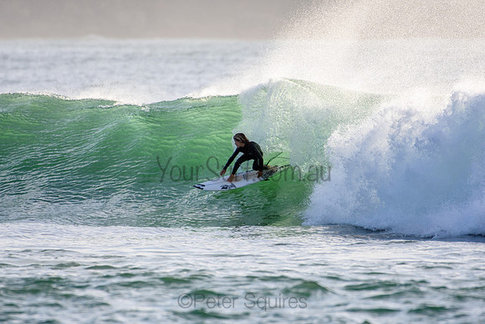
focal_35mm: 750
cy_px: 162
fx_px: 10106
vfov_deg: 1.8
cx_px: 242
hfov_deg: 2.7
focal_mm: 500
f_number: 5.6
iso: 560
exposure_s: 1/2500
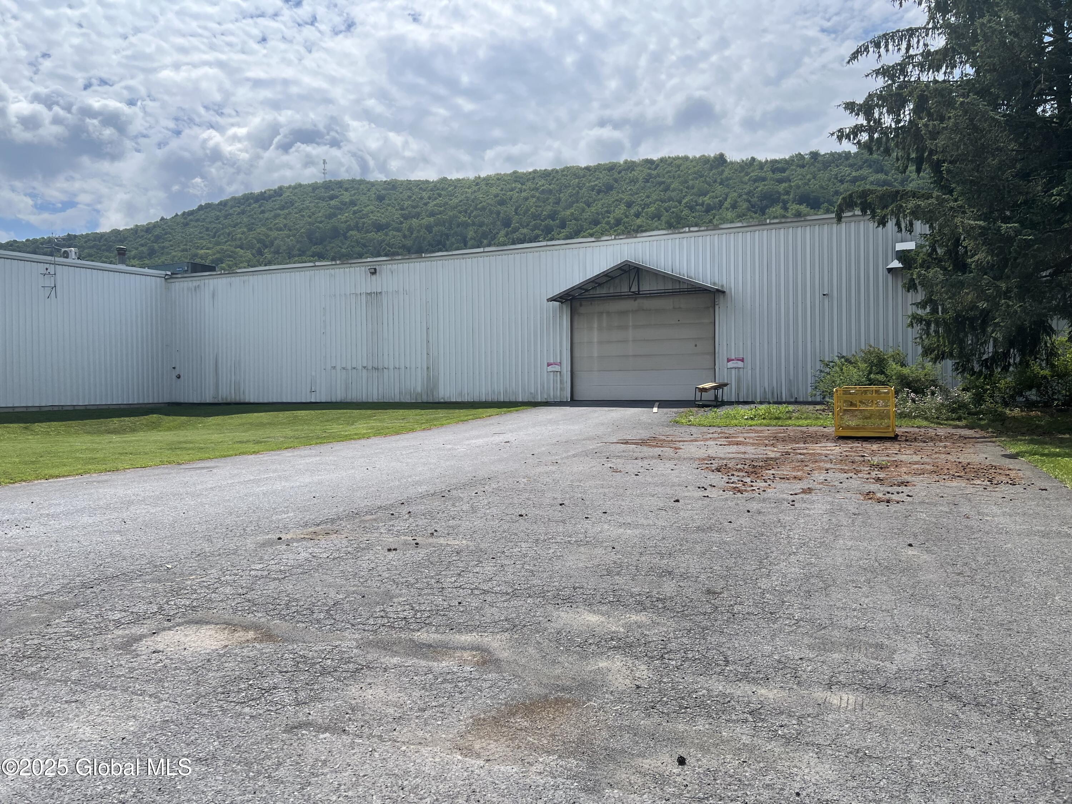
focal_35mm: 26
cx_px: 536
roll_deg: +2.3
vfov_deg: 53.1
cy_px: 402
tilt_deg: +1.8
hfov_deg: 67.3
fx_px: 805
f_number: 1.5
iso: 50
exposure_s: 1/5587
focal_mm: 5.7
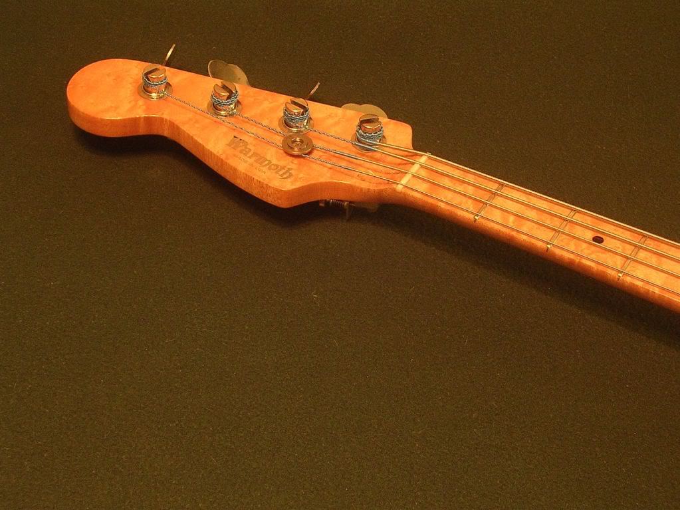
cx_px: 340
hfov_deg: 24.1
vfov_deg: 18.2
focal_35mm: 81
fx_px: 1591
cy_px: 255
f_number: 4
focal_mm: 12.3
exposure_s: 1/3.33
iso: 294
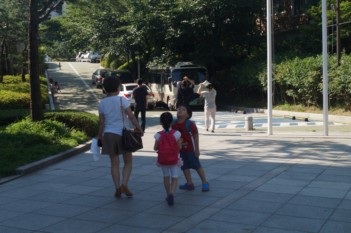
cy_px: 110
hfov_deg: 36.7
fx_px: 526
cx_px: 134
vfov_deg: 25.0
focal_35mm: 54
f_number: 7.1
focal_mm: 26
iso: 100
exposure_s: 1/200
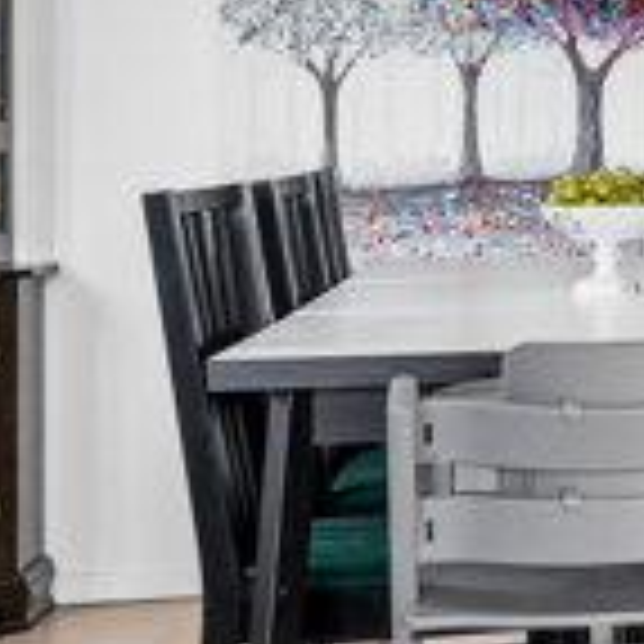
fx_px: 2025
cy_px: 137
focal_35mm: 96
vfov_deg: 17.9
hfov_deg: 15.9
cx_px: 1090
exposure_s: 1/4
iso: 200
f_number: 8
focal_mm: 13.5
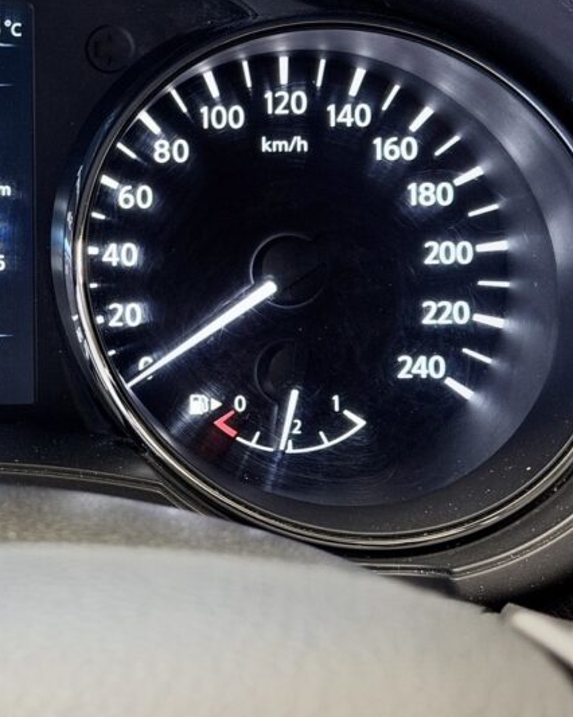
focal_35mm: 90
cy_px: 252
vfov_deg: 21.2
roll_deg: +0.1
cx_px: -93
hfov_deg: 16.4
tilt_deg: -22.2
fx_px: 1909
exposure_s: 1/33
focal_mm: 6.76
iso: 250
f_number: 1.78
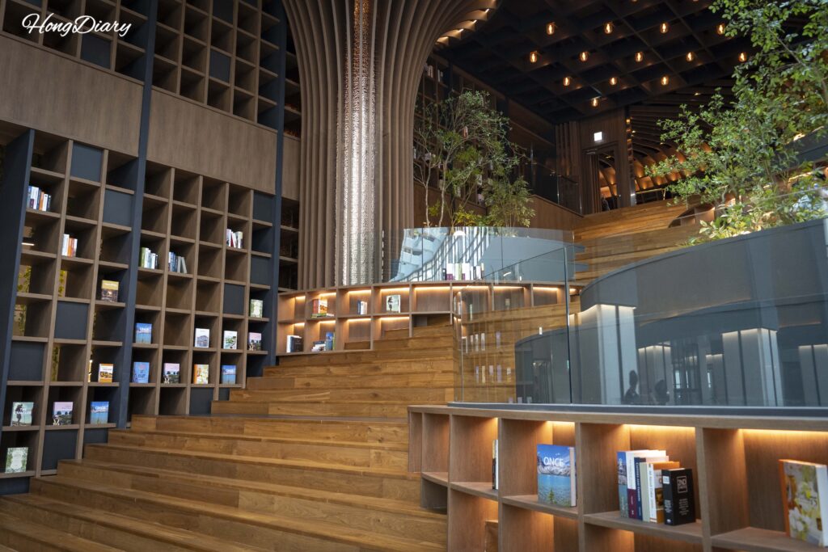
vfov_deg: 46.4
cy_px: 276
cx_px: 414
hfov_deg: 65.5
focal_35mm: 28
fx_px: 644
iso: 2000
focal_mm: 28
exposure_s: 1/160
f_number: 4
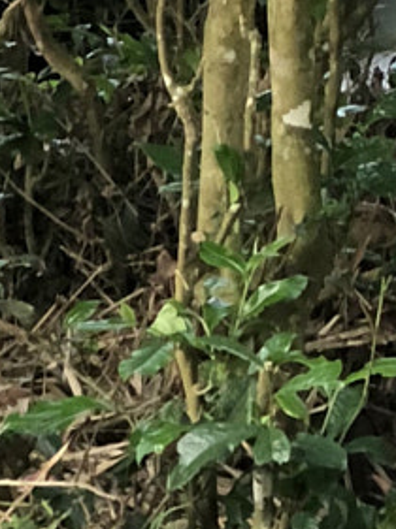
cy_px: -348
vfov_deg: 6.0
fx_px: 4969
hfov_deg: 4.5
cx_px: 898
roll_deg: -1.8
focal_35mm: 325
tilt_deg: -5.5
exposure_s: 1/60
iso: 160
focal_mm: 6.6
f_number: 2.8
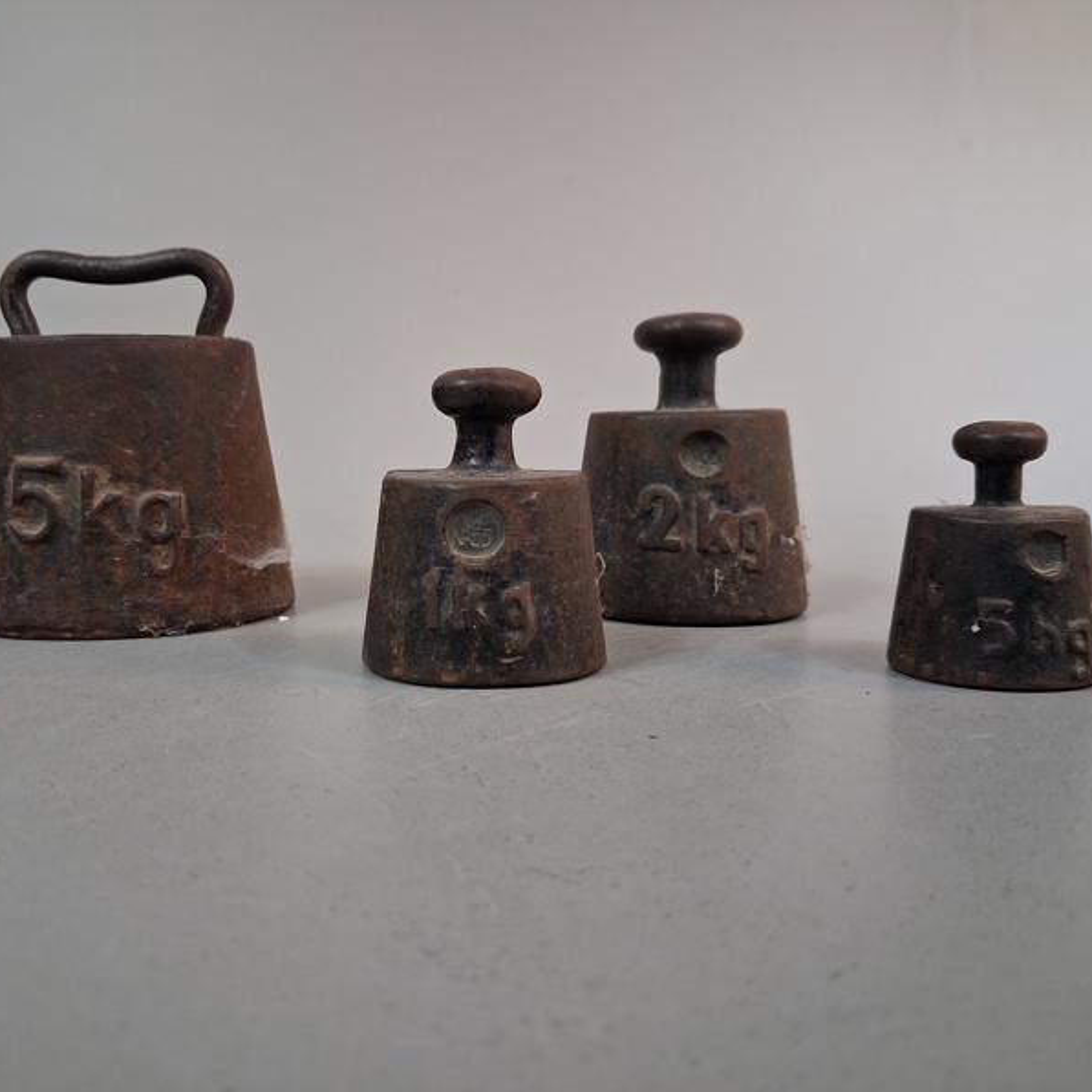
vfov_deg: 51.1
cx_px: 476
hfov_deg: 51.0
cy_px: 545
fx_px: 1142
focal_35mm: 32
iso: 320
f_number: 1.8
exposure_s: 1/50
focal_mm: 4
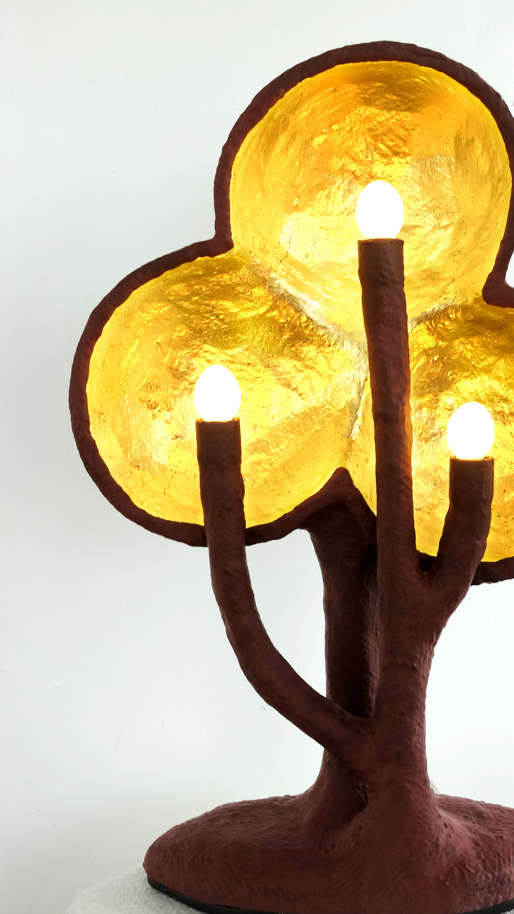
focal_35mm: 53
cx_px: 365
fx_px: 1284
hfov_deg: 22.5
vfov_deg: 39.1
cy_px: 383
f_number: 5.6
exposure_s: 1/60
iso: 200
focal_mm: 27
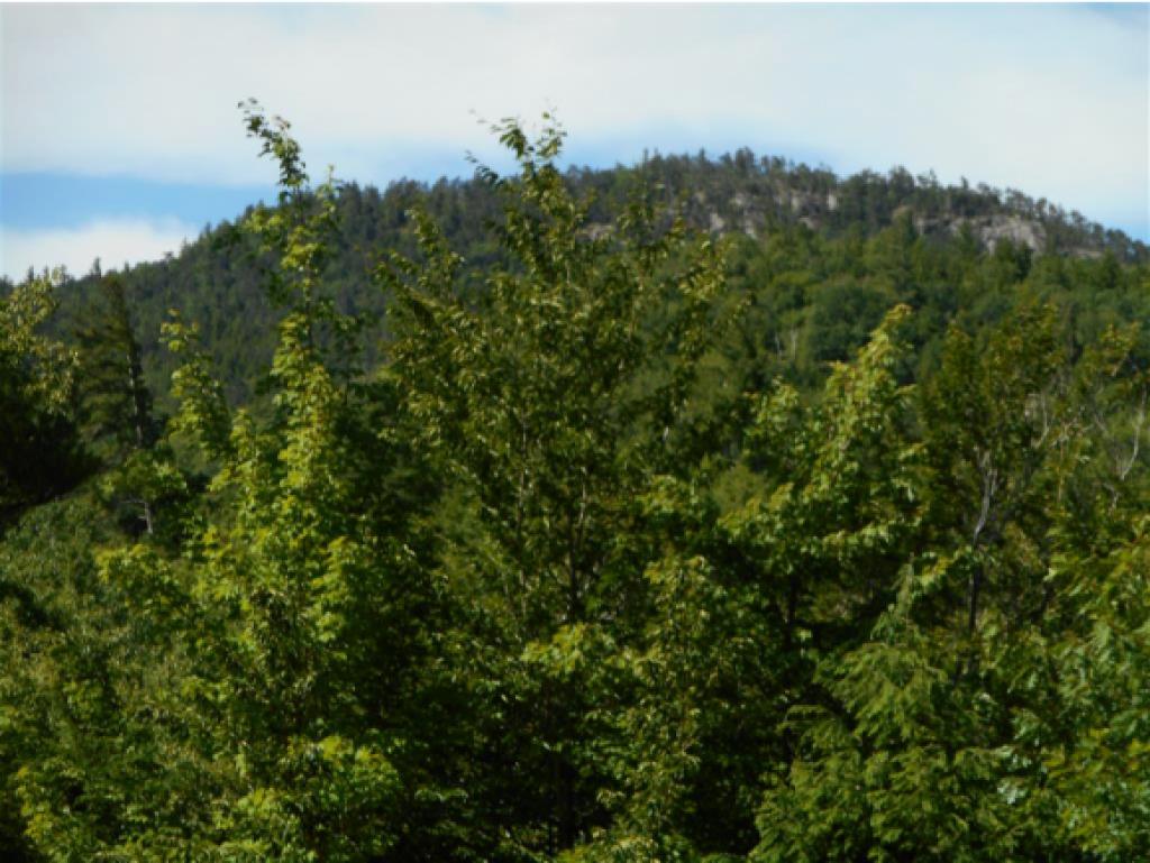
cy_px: 432
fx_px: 4454
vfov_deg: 11.1
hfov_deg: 14.7
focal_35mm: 134
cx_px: 575
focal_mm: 23.9
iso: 80
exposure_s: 1/250
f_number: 6.1
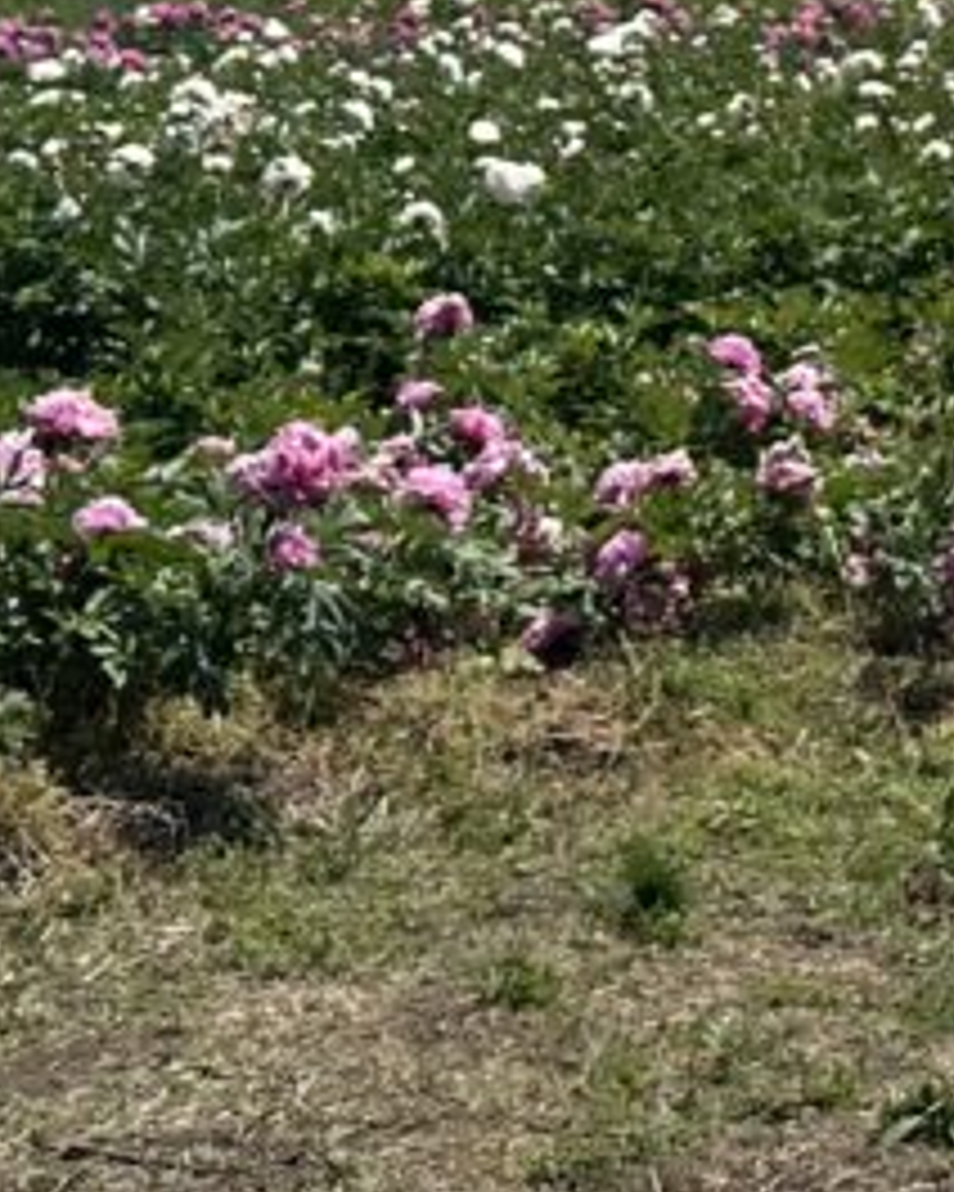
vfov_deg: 16.1
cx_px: 1098
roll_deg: -1.8
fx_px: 3988
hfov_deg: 13.3
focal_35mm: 113
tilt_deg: +2.1
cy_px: -355
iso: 80
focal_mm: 6.86
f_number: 1.78
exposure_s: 1/5848
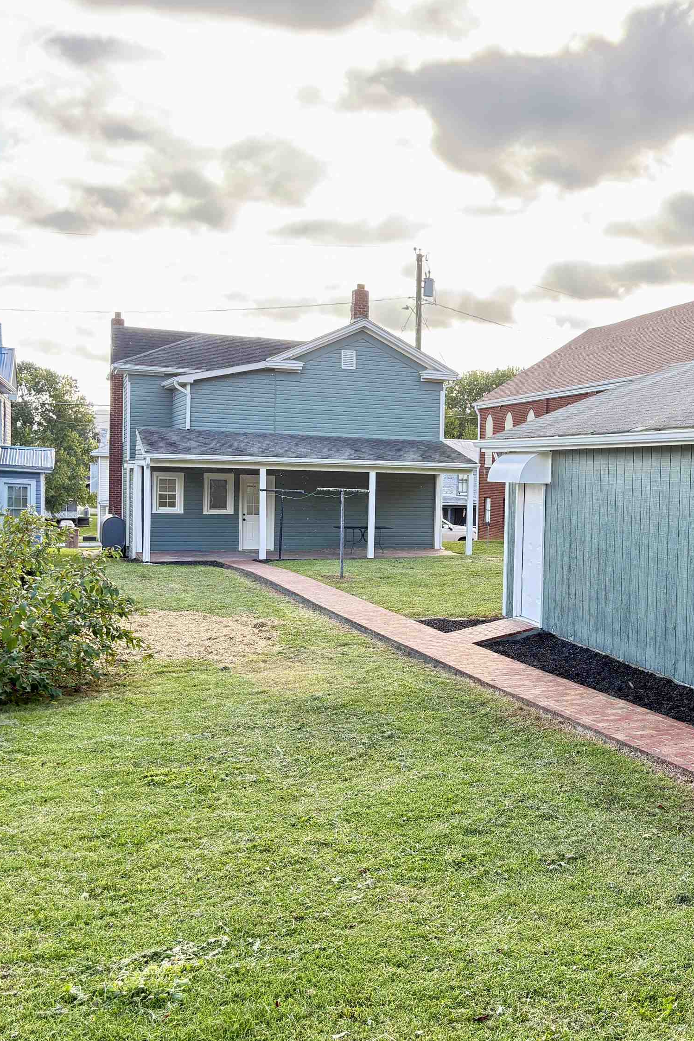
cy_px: 526
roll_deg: -1.5
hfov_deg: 34.9
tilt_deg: -2.6
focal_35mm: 37
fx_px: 1070
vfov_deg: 51.9
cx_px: 543
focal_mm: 5.96
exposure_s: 1/235
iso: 64
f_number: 1.6
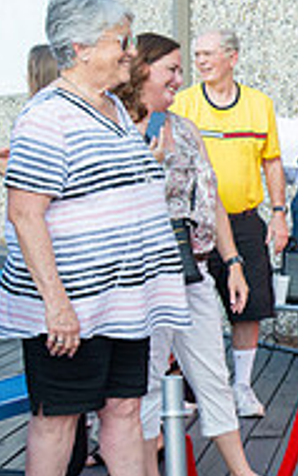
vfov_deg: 19.1
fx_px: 1414
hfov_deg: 11.0
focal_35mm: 109
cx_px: 583
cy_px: 244
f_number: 7.1
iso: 160
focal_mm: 35
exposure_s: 1/250
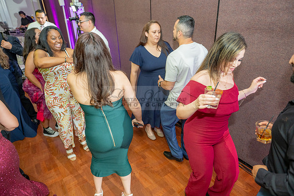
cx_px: 147
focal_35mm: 24
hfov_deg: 73.7
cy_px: 98
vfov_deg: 53.2
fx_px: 196
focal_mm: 24
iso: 800
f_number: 2.8
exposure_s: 1/100
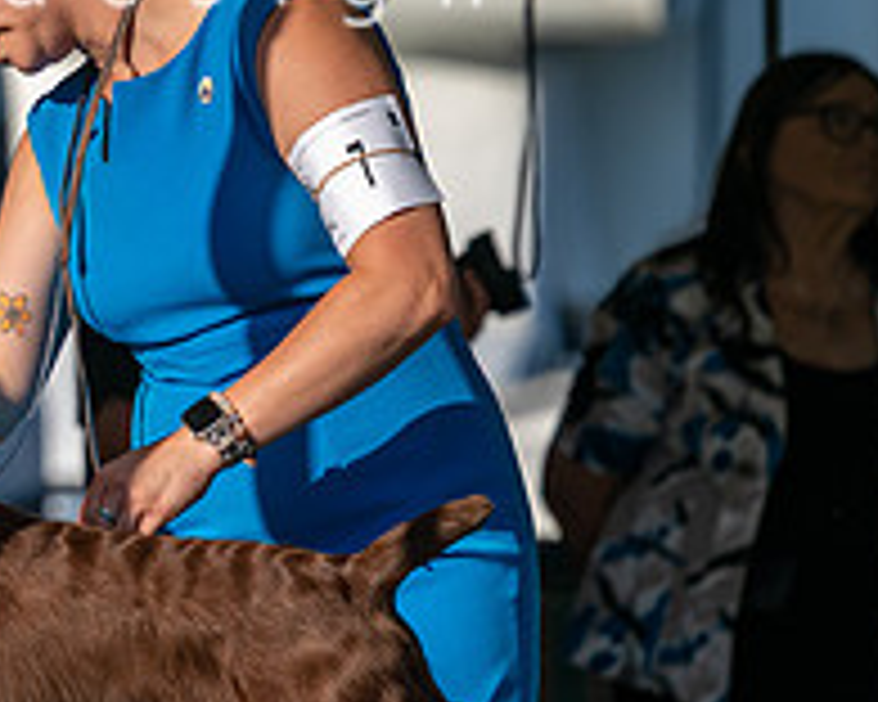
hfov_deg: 3.0
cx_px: -169
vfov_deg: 2.4
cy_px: 140
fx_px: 16865
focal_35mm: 649
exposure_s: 1/1250
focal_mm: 200
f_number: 4.5
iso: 100
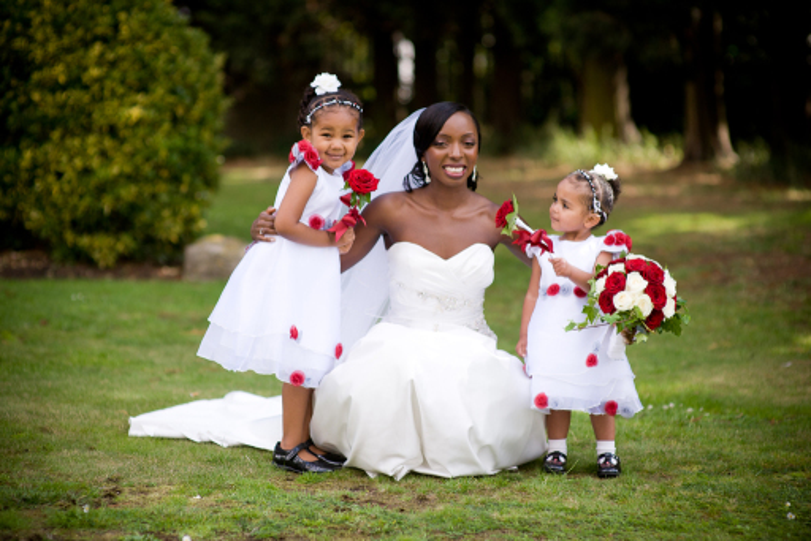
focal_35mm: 95
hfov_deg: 21.5
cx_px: 407
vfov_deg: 14.5
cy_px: 279
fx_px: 2131
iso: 200
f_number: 2
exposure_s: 1/3200
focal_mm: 85
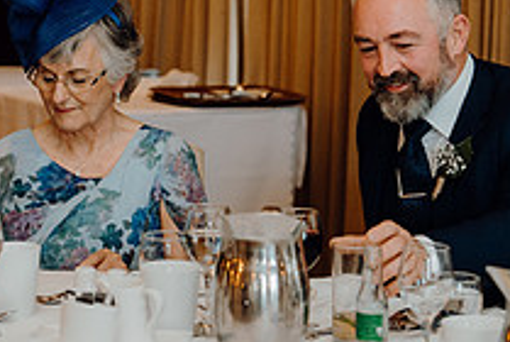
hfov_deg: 14.1
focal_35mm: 144
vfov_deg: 9.5
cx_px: 71
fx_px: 2043
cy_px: 96
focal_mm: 52
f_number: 2.8
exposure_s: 1/200
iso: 1250
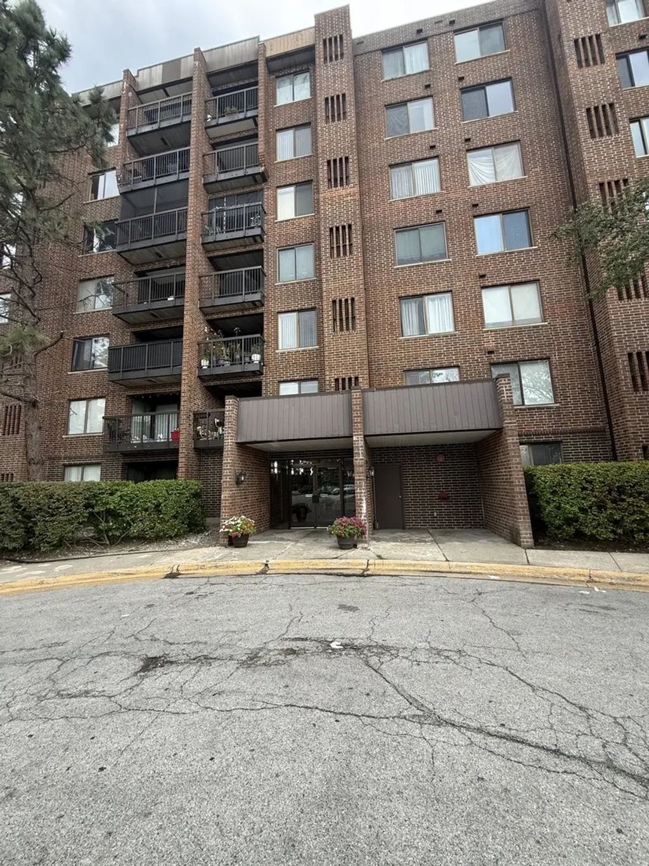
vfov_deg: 102.1
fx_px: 350
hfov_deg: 85.7
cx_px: 324
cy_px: 433
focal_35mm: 14
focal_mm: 2.22
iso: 100
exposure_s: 1/99
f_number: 2.2
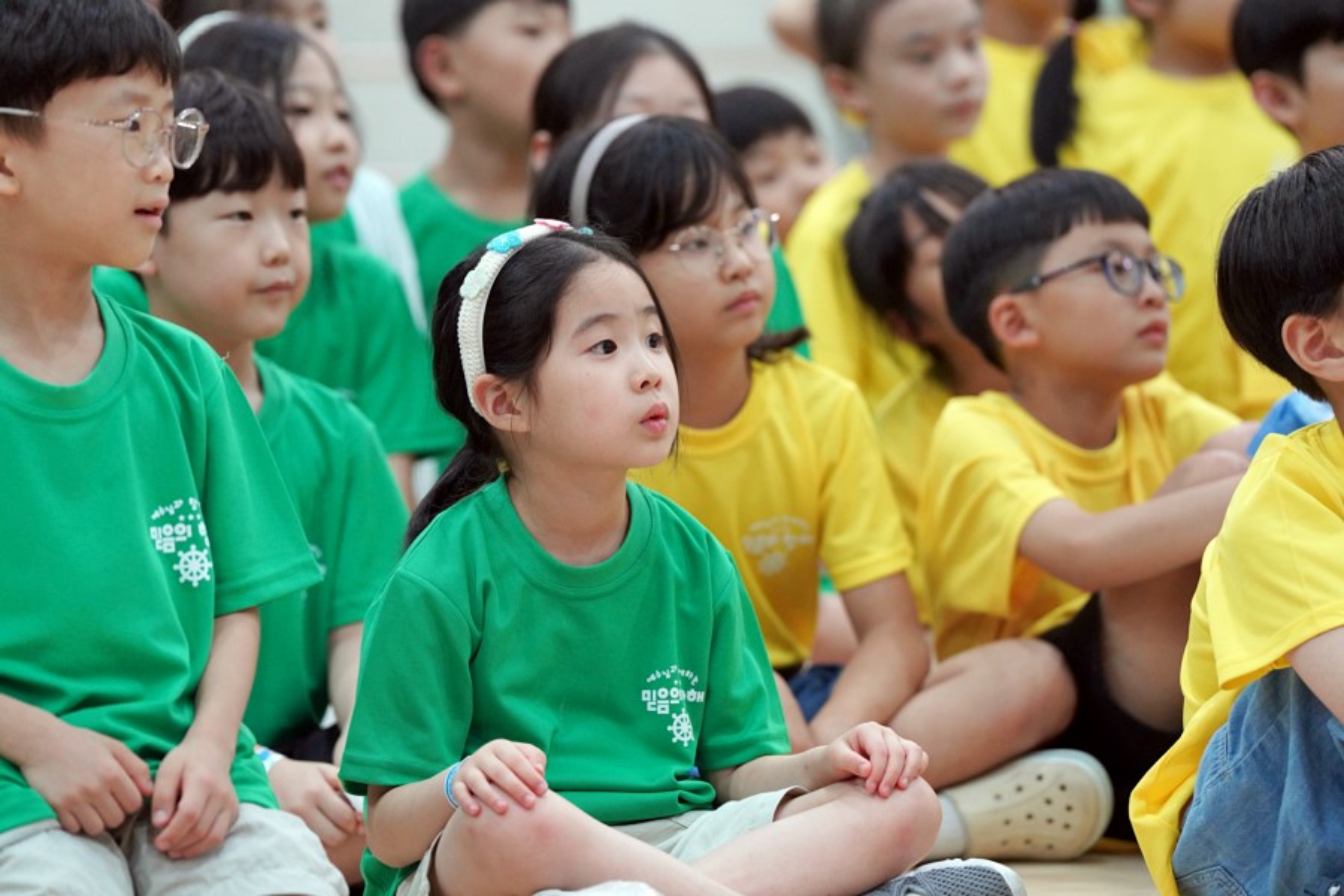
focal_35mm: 200
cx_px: 672
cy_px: 448
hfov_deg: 10.3
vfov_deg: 6.9
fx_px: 7466
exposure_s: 1/250
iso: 3200
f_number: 4
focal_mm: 200
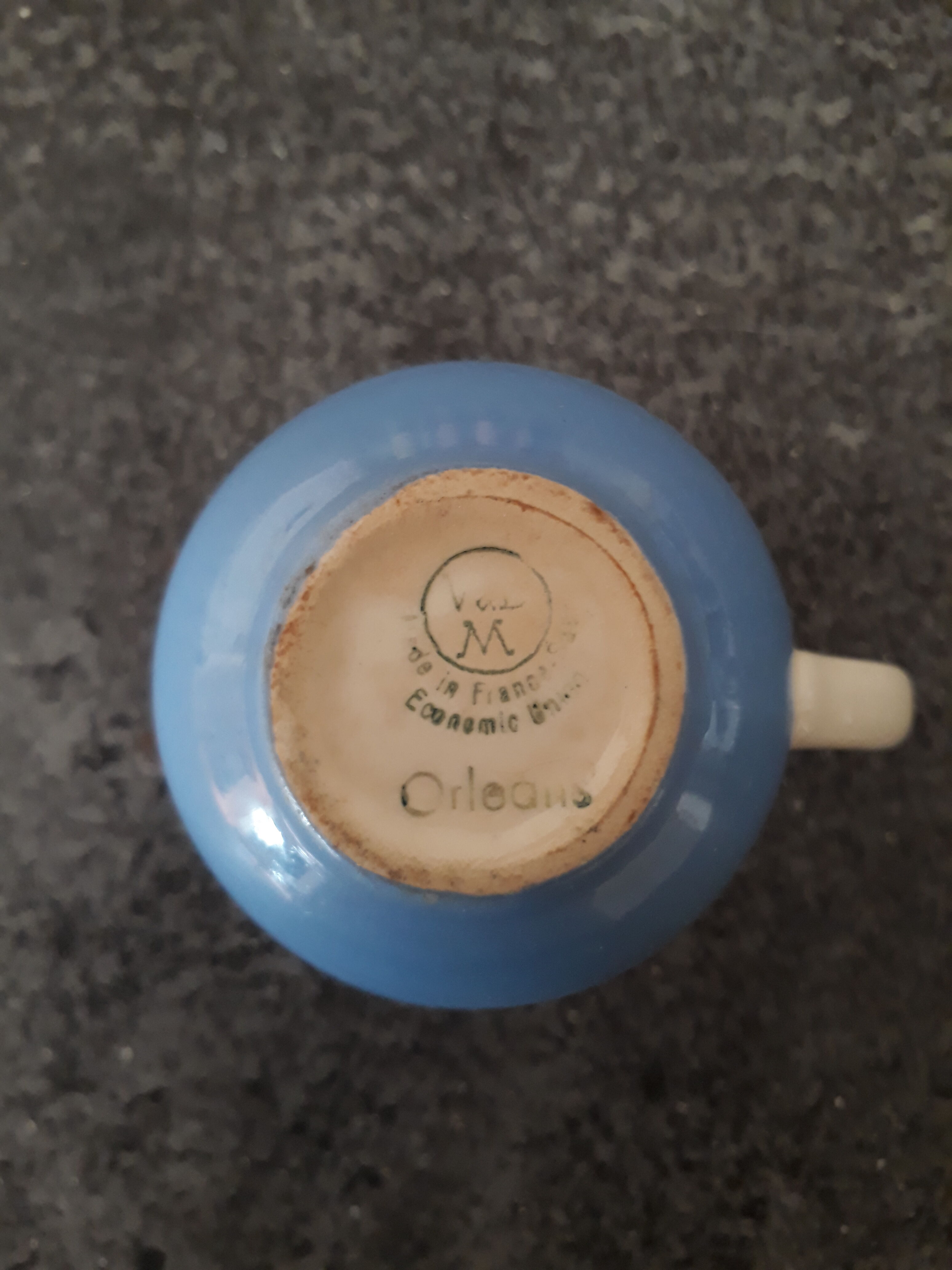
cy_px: 635
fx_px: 990
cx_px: 476
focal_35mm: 27
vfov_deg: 65.3
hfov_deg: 51.4
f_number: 1.9
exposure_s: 1/17
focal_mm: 3.6
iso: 160
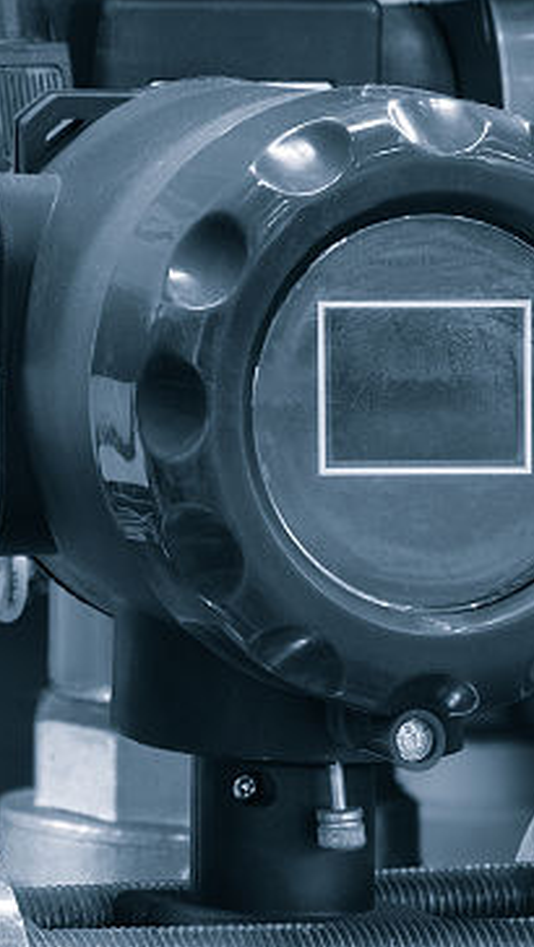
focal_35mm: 252
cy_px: 99
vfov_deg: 8.5
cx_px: -49
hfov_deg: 4.8
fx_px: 6338
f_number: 11
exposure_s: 3.5
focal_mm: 48.4
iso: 200
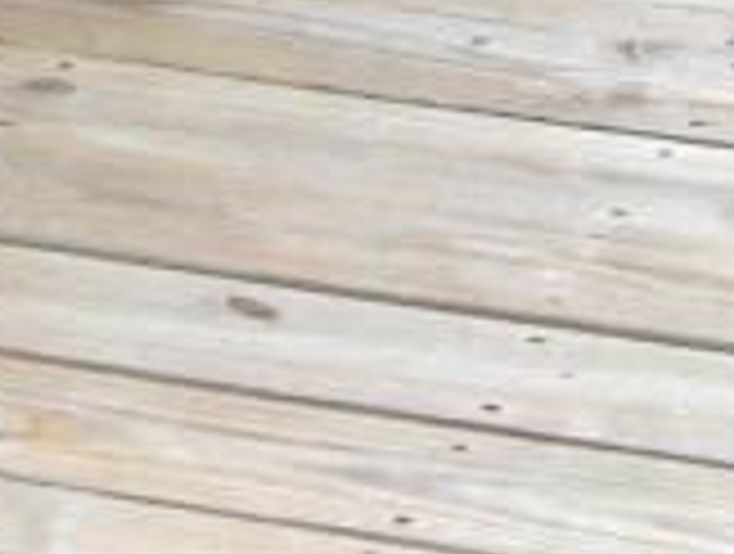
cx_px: 426
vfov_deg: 5.8
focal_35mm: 244
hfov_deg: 8.1
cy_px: -993
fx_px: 5185
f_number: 2.8
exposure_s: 1/122
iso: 118
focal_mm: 8
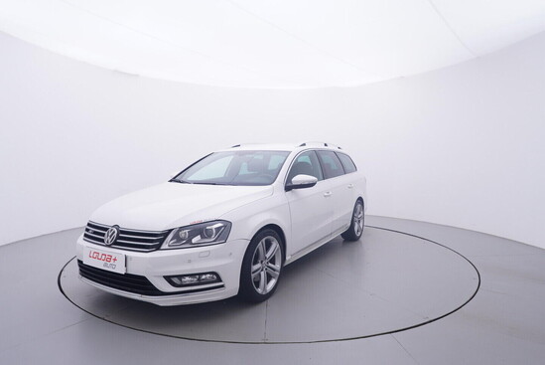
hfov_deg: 77.3
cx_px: 272
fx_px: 341
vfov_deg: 56.2
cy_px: 182
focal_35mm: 22
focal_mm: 15
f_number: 5
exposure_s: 1/80
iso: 200
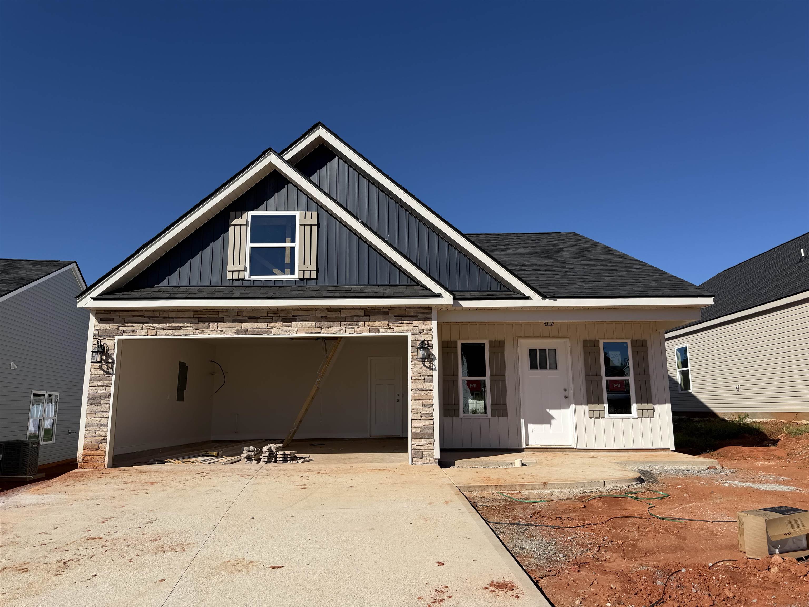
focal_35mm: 24
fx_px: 561
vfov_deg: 56.8
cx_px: 404
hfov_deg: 71.6
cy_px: 304
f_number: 1.78
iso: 80
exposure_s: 1/8130
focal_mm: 6.76
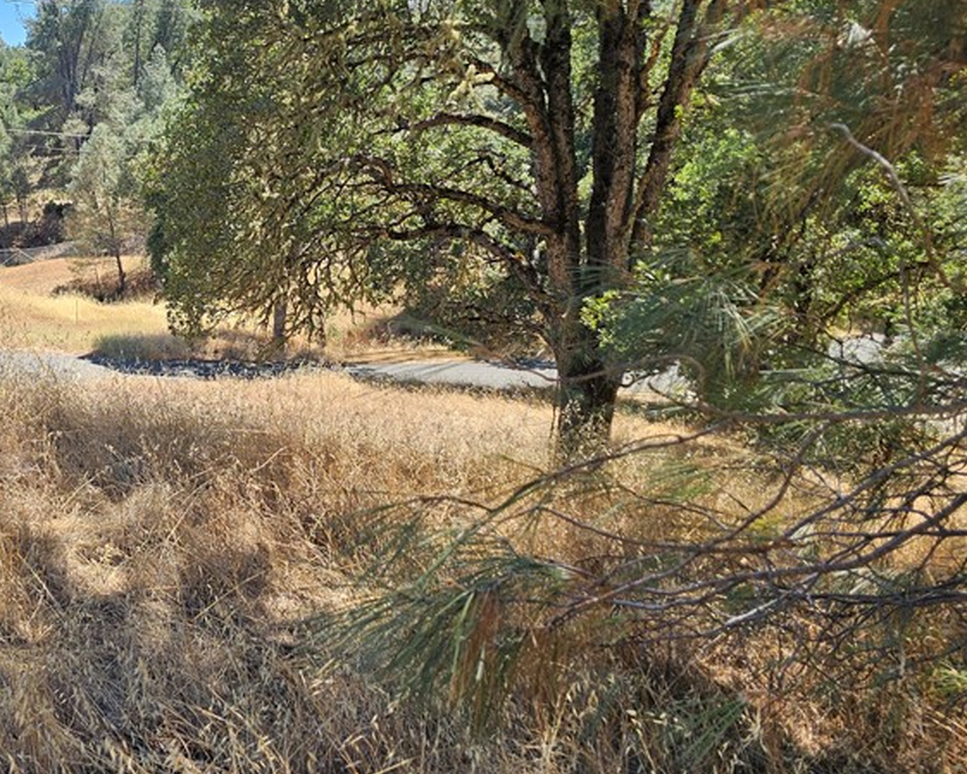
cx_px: 115
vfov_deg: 36.5
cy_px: 398
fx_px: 1174
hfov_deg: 41.6
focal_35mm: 41
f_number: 1.7
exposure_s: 1/246
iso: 10
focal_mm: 6.3
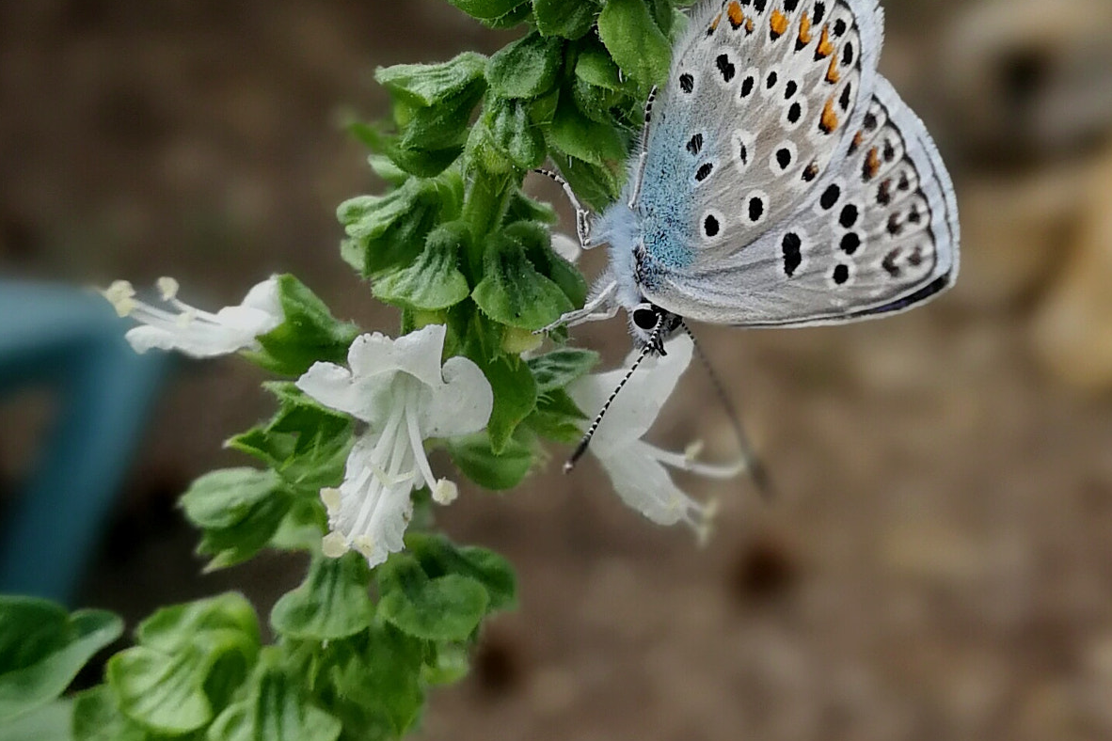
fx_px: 1174
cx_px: 551
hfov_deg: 50.7
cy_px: 167
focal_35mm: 38
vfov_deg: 34.2
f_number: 4
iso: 50
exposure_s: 1/138
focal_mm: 3.95
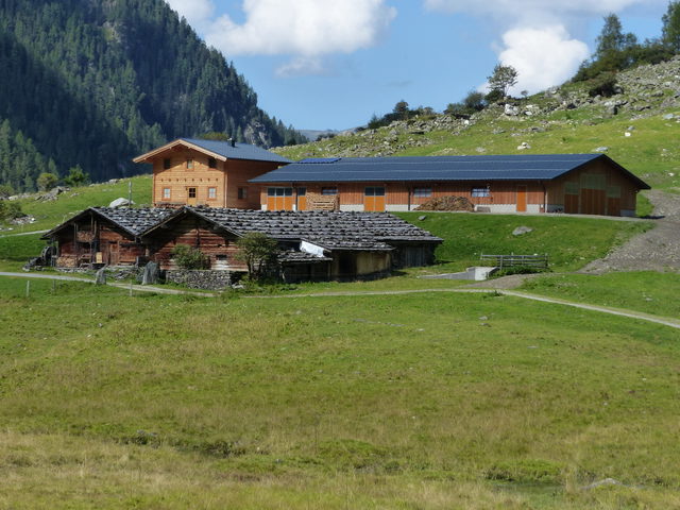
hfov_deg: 17.6
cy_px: 255
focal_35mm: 112
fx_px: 2200
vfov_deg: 13.2
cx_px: 340
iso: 160
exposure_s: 1/1000
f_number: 4
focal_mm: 20.1
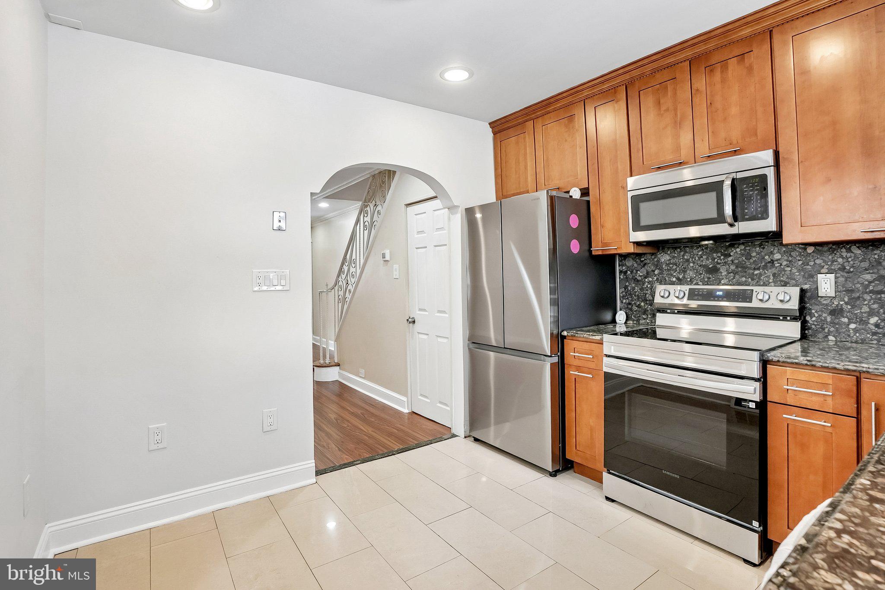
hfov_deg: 96.7
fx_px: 393
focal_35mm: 16
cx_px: 442
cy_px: 295
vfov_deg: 73.7
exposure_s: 1/15
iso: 400
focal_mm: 16
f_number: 8
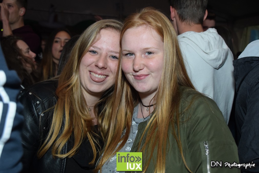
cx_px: 130
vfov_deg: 26.5
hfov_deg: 38.9
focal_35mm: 51
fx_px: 367
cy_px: 86
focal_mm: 34
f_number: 4.5
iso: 1600
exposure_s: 1/60
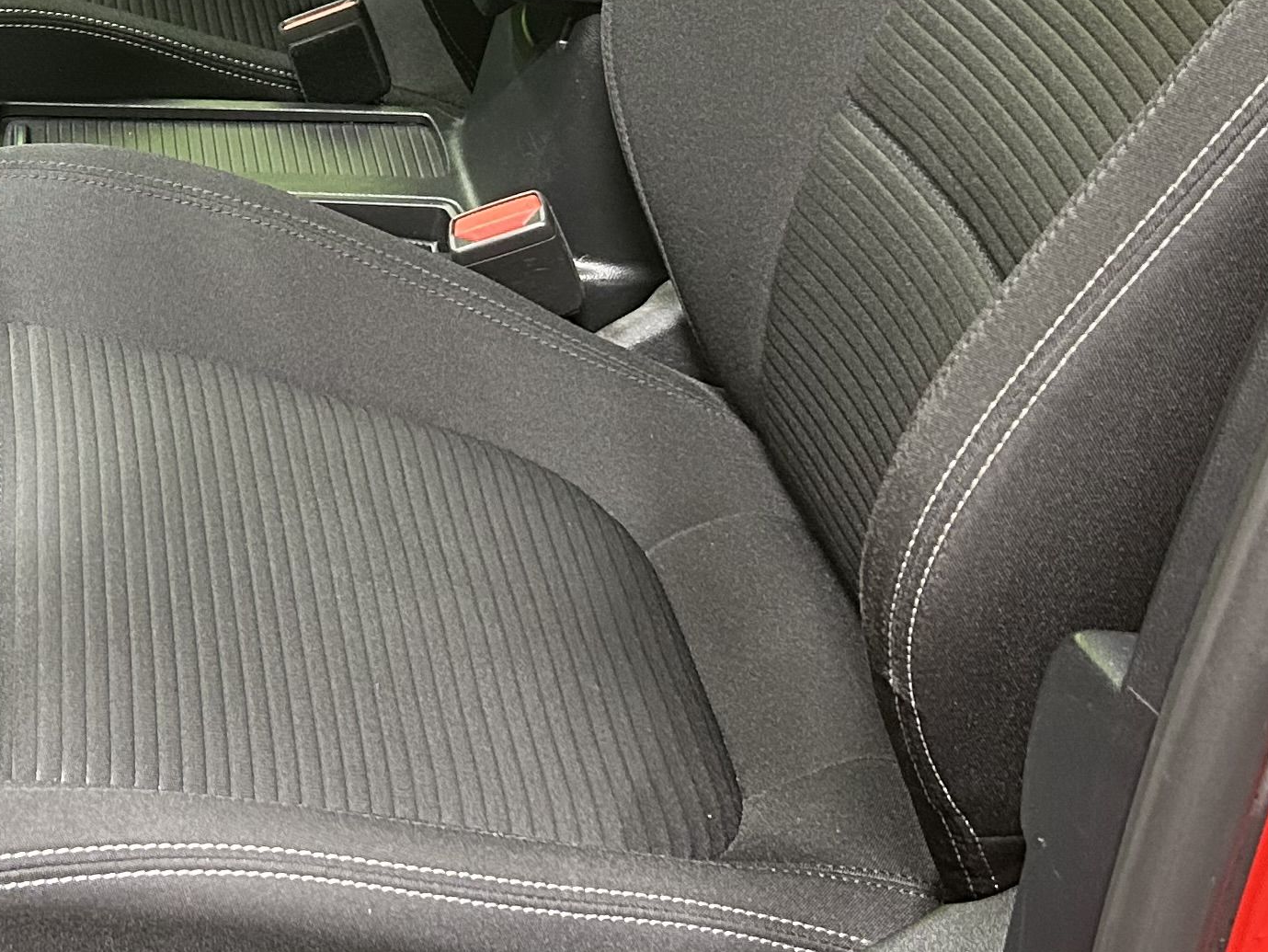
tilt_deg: -22.6
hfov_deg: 24.3
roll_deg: +1.4
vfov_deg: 18.9
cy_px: 13
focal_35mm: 76
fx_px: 2785
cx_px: -37
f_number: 1.5
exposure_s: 1/33
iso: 400
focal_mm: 5.7
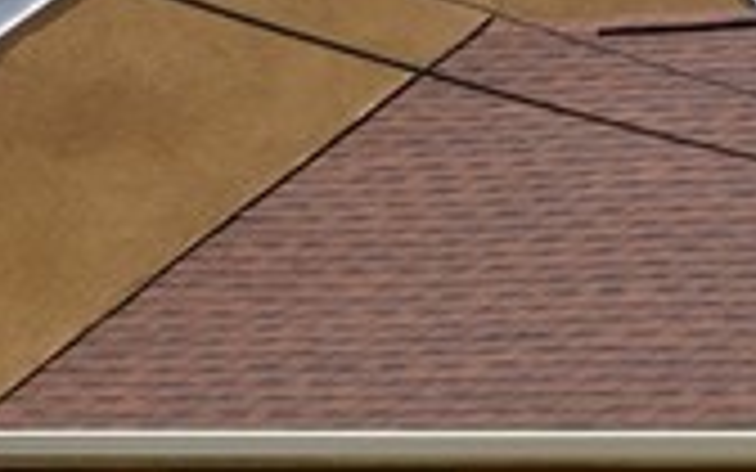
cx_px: 43
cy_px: 497
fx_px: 5919
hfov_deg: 7.3
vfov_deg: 4.6
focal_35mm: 287
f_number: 14
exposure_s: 1/100
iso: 100
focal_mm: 29
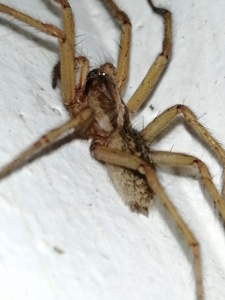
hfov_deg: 14.2
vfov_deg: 18.9
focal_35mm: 104
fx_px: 901
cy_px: 150
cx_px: 112
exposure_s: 1/100
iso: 64
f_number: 1.8
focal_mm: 3.46
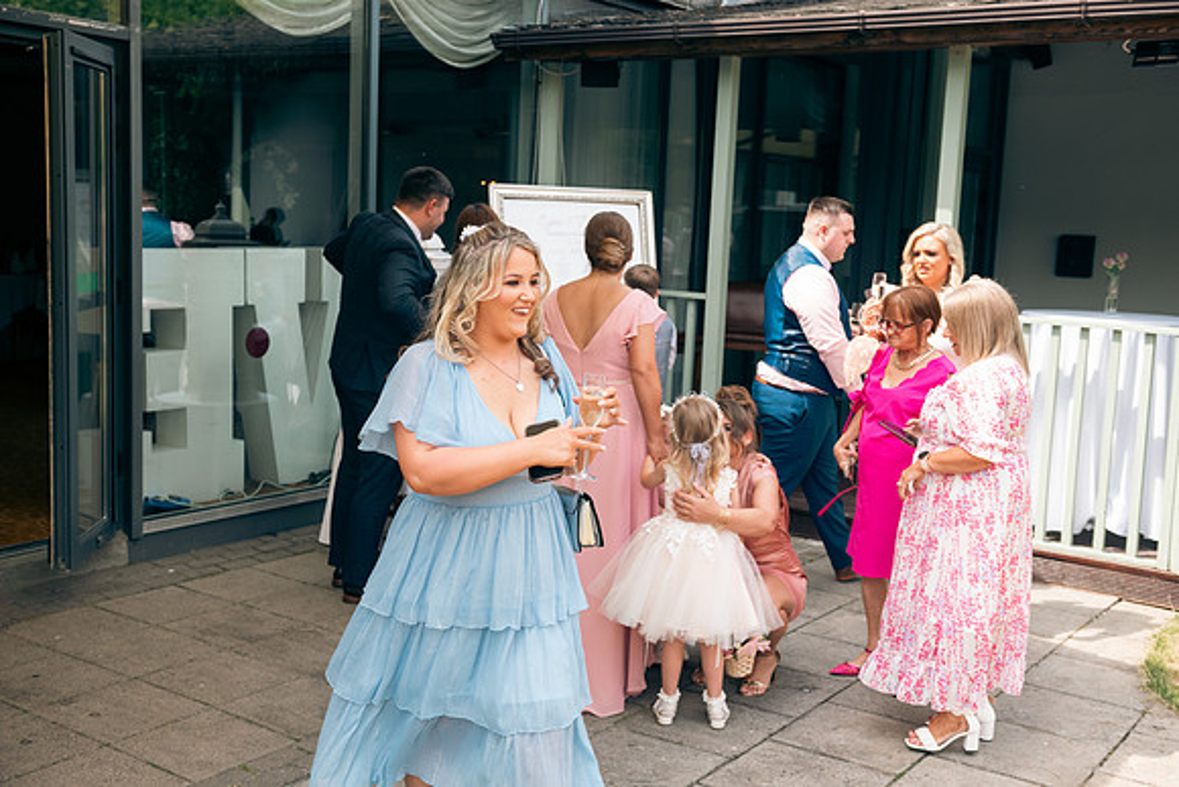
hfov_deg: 48.4
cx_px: 590
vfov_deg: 33.4
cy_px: 394
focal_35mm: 40
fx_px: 1310
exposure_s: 1/200
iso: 100
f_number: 5
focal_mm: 40
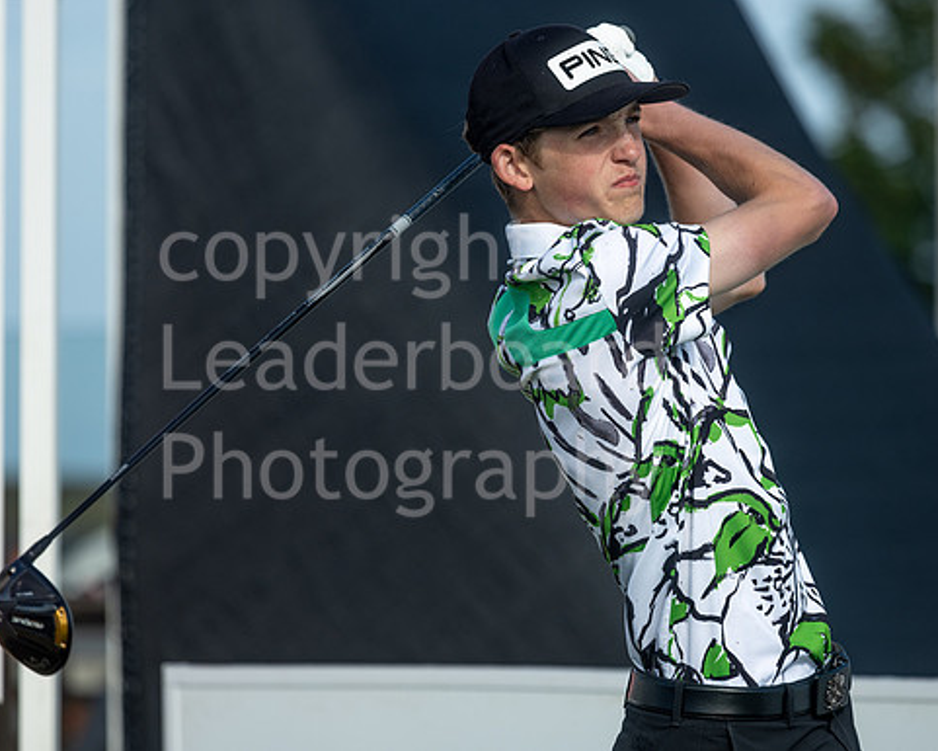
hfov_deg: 5.0
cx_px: 489
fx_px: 10662
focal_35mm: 384
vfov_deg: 4.0
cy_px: 326
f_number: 5.6
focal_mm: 300
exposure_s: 1/1250
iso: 160
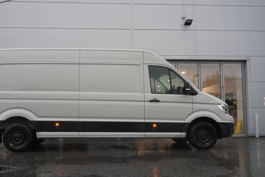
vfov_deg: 36.8
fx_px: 265
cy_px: 102
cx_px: 109
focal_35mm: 36
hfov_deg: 52.9
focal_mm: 20
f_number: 5.6
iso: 1000
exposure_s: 1/90
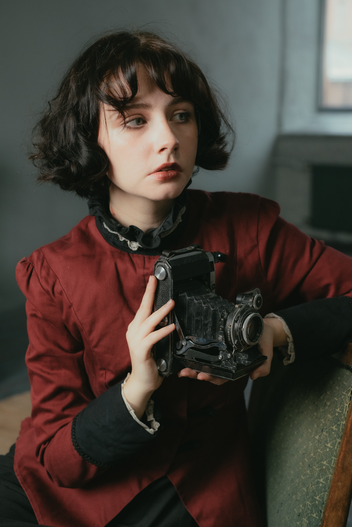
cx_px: 176
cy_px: 264
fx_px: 777
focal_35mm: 53
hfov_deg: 25.5
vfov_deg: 37.5
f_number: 2.8
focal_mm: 35
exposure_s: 1/60
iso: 1250
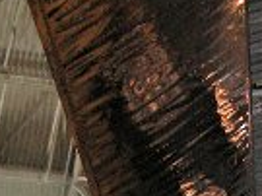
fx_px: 1573
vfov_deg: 6.6
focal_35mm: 208
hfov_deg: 9.3
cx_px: 378
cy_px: 538
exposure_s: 1/60
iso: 200
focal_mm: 8.9
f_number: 2.8
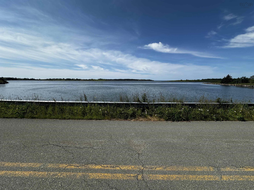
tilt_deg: -10.2
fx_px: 103
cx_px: 127
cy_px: 95
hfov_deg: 102.1
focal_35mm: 14
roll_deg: +0.2
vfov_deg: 85.7
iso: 50
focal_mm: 2.22
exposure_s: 1/3205
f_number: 2.2
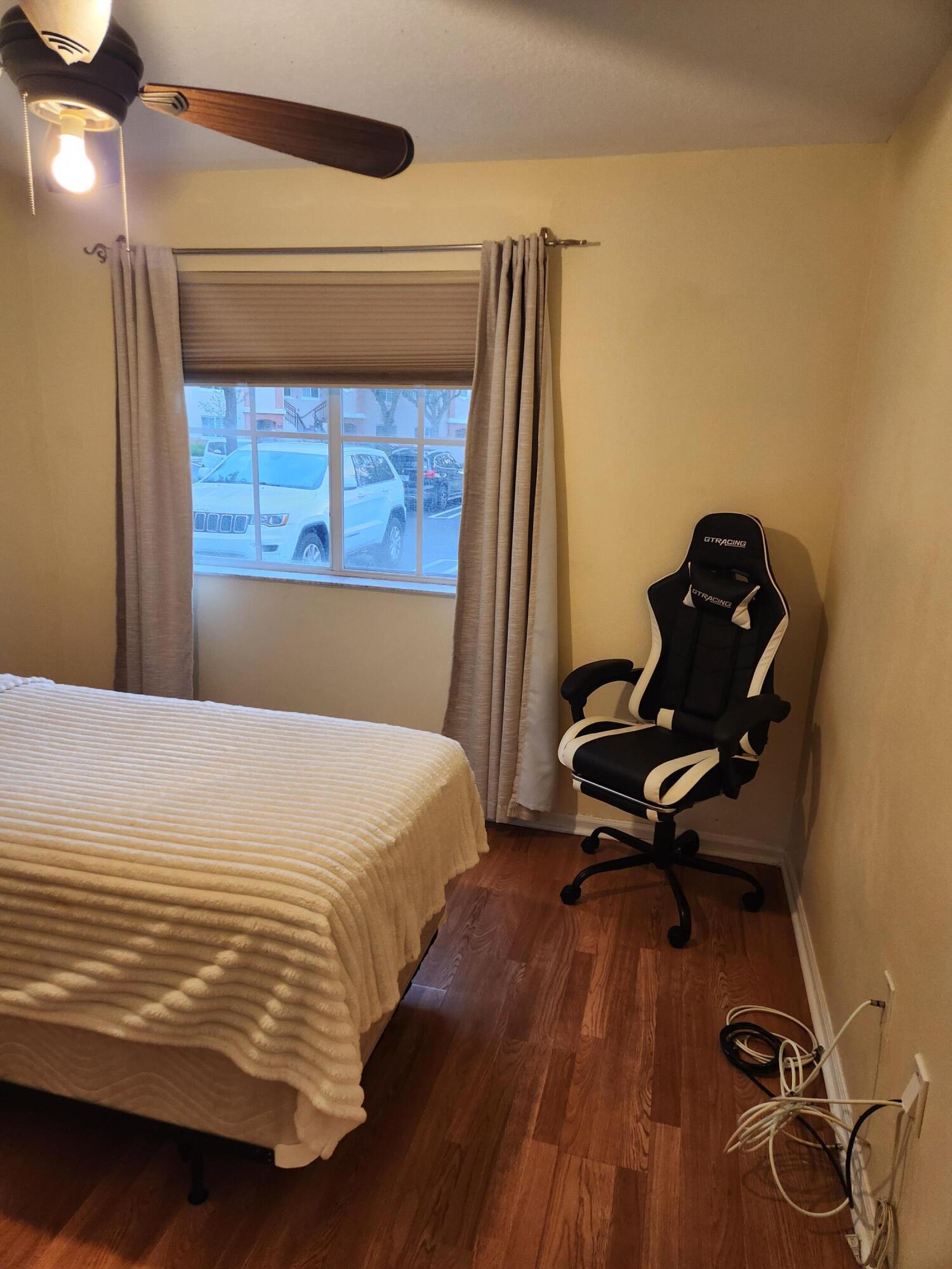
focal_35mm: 23
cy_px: 634
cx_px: 476
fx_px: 843
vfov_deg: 73.9
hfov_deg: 58.9
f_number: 1.8
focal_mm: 5.4
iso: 200
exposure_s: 1/120
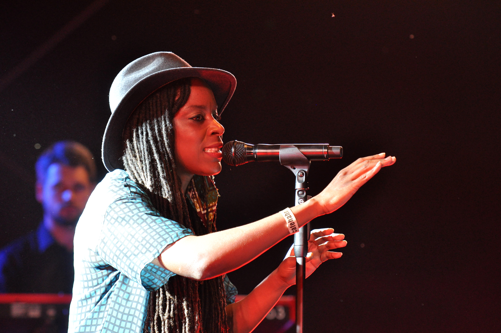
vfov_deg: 6.8
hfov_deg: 10.2
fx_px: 2815
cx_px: 250
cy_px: 166
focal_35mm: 202
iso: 800
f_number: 3.5
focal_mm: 135
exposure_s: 1/200
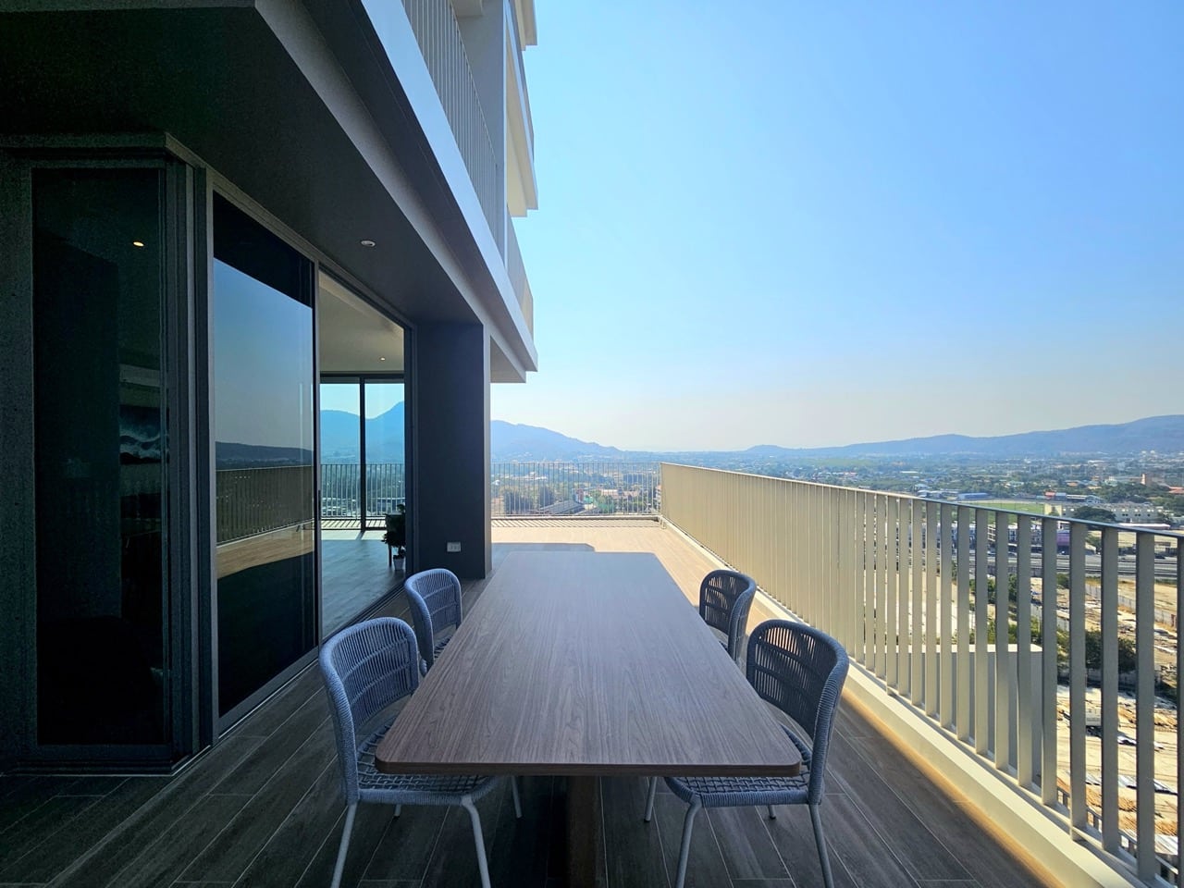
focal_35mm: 13
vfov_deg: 89.9
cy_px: 444
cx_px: 592
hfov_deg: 106.2
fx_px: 445
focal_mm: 2.2
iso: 50
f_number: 2.2
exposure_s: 1/3333
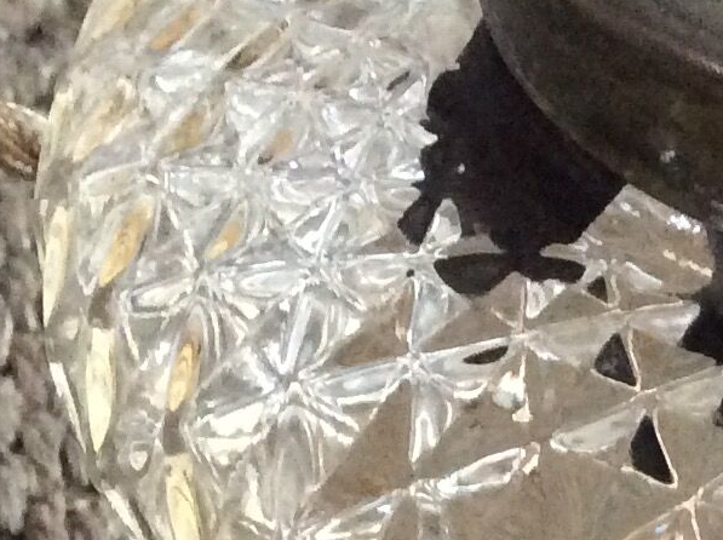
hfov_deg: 14.0
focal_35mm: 139
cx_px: 704
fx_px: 2899
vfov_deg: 10.4
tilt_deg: -49.7
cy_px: 685
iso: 320
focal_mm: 3.3
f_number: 2.4
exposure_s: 1/25
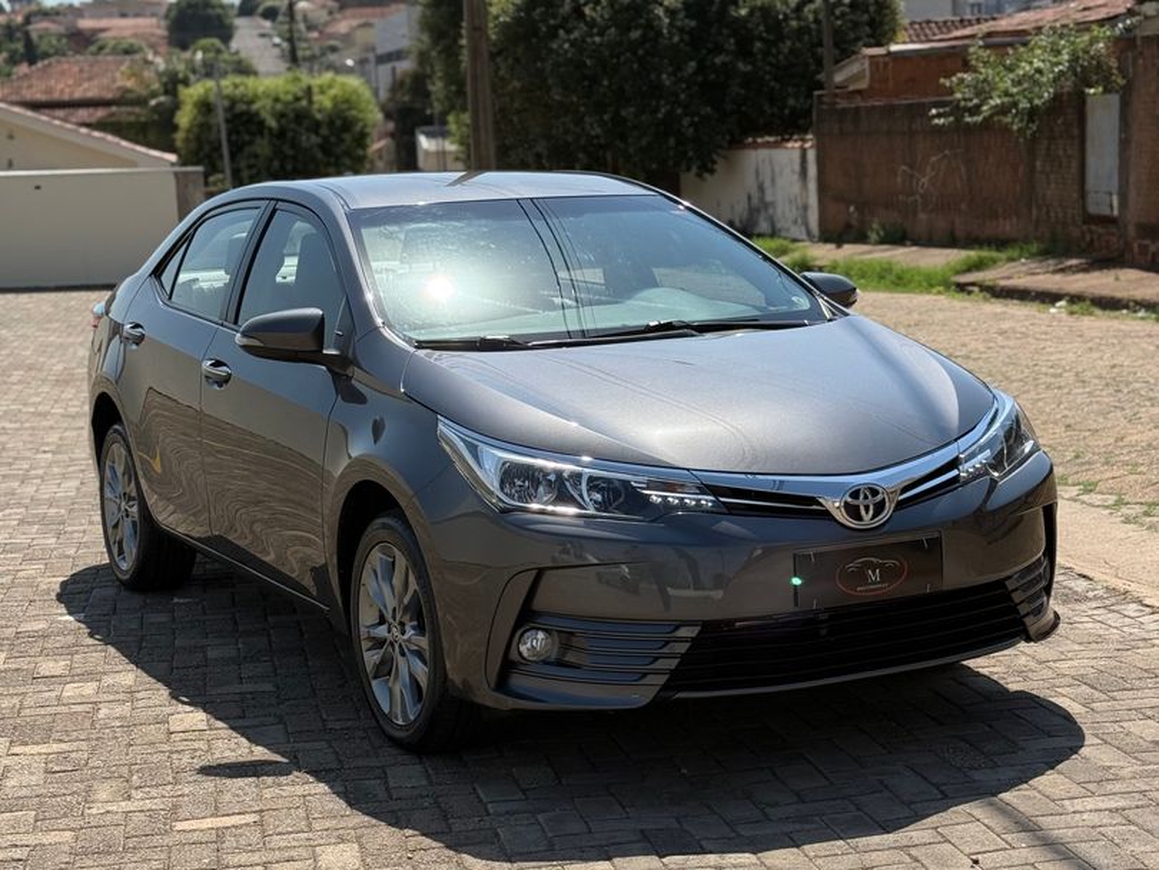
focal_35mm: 48
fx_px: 1608
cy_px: 435
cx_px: 580
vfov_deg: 30.3
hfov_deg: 39.6
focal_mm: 6.76
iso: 64
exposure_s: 1/5208
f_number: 1.78
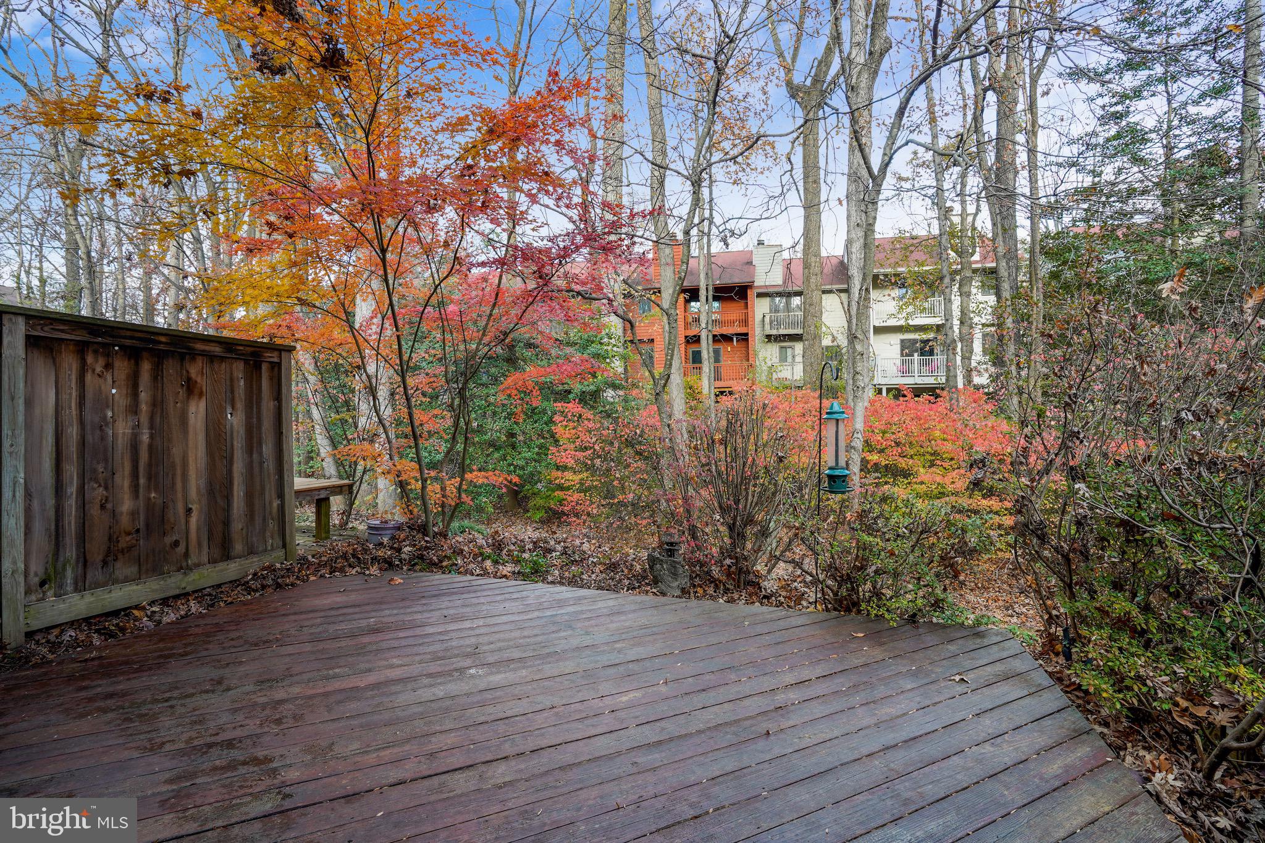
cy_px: 422
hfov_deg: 96.7
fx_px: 562
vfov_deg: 73.7
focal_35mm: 16
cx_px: 632
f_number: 8
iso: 100
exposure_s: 1/10
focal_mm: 16
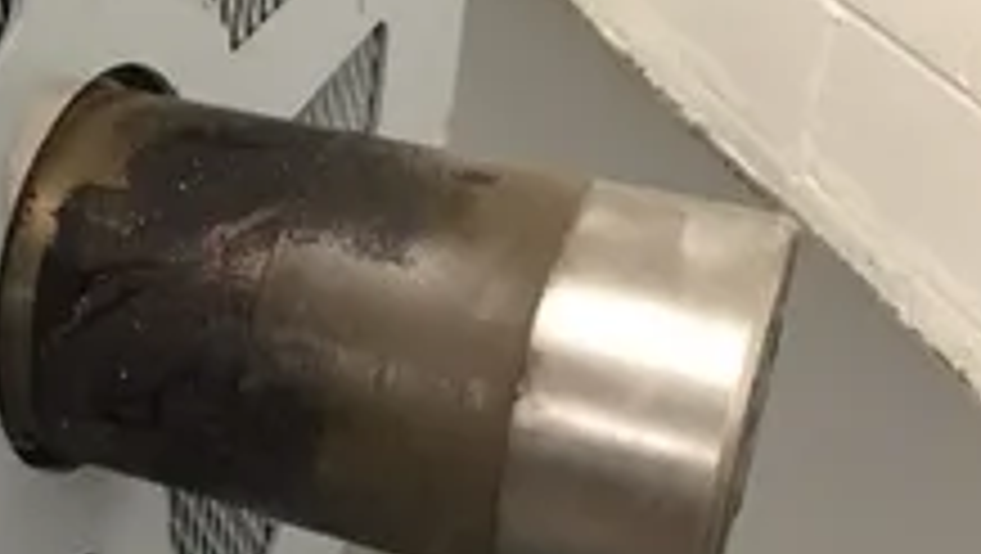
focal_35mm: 58
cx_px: 220
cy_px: 311
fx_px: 1510
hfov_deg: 35.0
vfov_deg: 20.8
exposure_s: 1/30
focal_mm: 4.15
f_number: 2.2
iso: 160
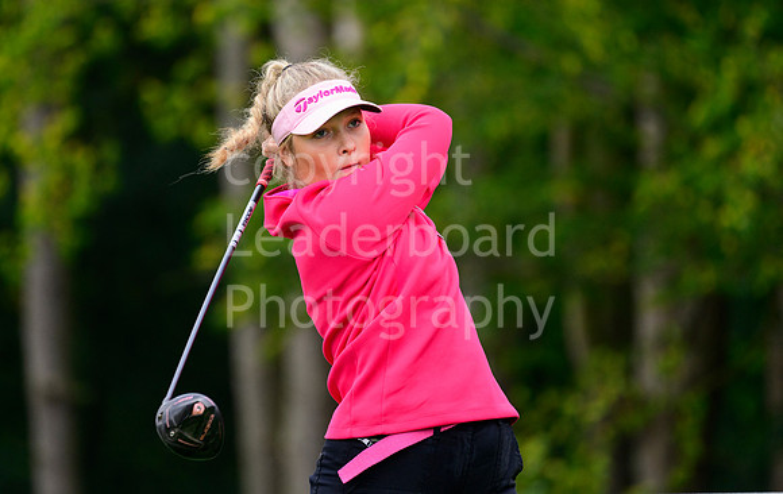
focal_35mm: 486
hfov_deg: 4.3
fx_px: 10401
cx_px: 331
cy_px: 209
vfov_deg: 2.7
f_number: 5.6
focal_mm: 400
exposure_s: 1/1000
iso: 1250
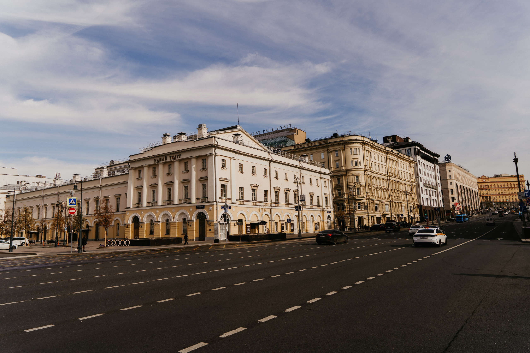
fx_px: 362
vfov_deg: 52.0
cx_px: 265
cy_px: 176
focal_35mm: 25
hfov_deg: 72.4
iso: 100
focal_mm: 24
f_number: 4
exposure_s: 1/800
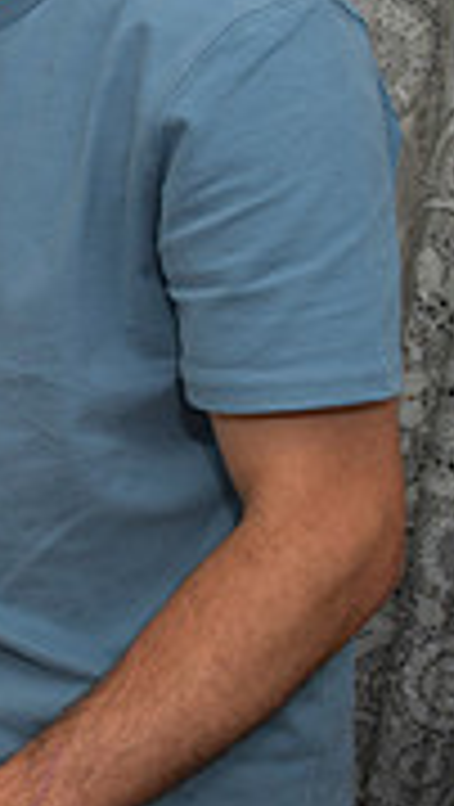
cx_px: -868
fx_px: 1815
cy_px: 440
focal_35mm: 85
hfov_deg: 10.5
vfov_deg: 25.0
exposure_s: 1/320
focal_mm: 24
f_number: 4
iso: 800
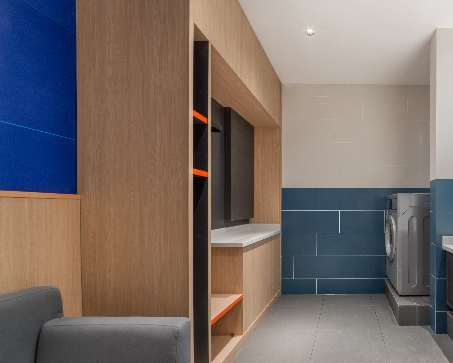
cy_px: 215
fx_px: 241
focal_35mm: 18
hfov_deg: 78.8
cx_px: 348
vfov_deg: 73.1
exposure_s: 1/8
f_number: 10
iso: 125
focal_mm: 12
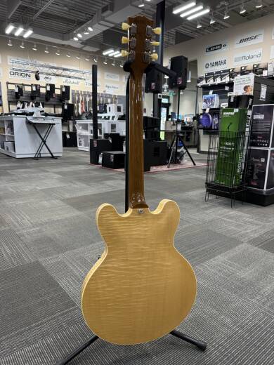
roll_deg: -0.9
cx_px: 137
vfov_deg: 71.6
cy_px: 182
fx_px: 253
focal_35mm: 24
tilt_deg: -11.8
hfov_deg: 56.8
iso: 160
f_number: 1.78
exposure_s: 1/120
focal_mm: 6.76
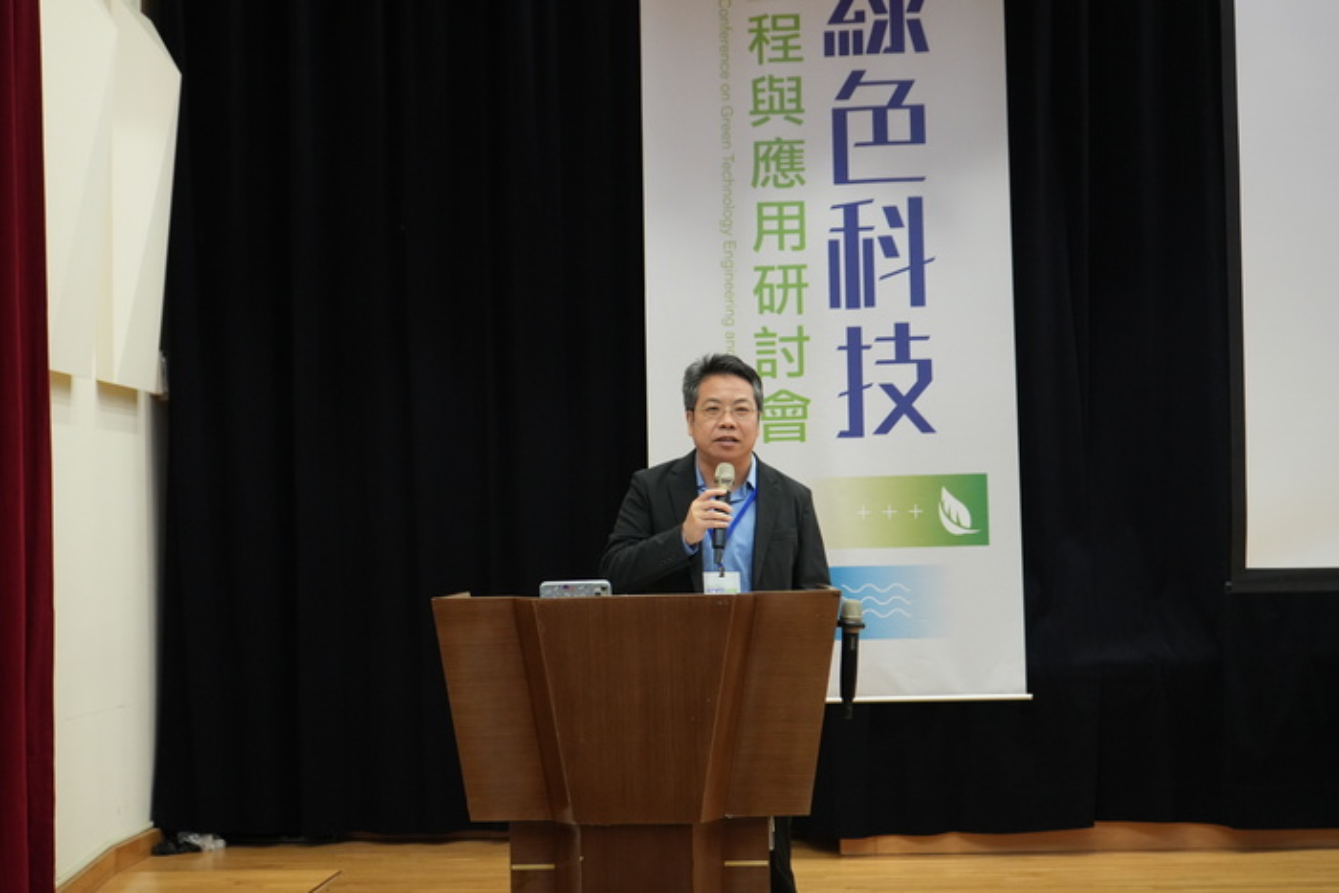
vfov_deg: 23.4
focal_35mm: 58
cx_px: 670
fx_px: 2158
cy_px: 446
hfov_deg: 34.5
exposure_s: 1/60
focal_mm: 58
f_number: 5
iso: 4000
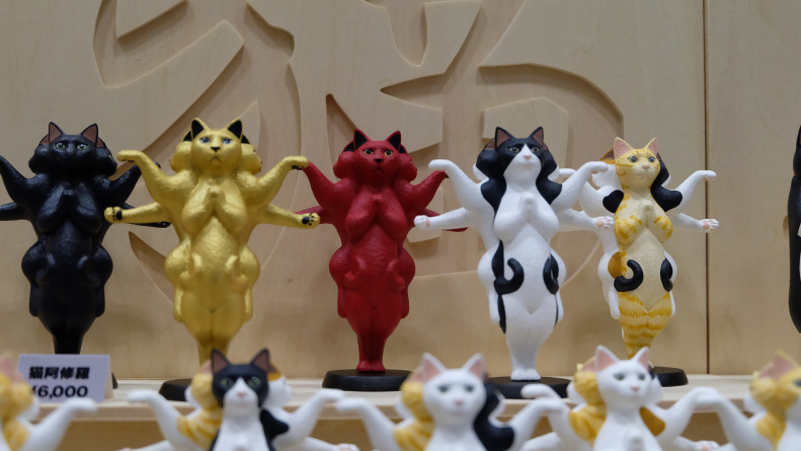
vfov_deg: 22.2
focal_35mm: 54
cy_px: 266
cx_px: 397
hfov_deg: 38.5
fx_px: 1147
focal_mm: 34
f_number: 5
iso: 3200
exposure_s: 1/125
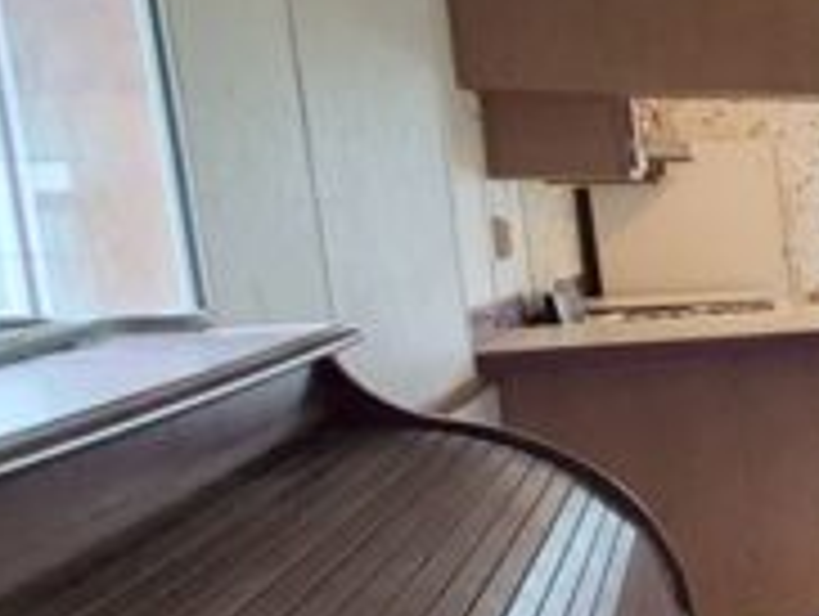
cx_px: 1746
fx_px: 1350
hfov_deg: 17.8
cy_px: 360
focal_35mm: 57
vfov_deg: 25.7
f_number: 2.2
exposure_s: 1/60
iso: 320
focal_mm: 1.74
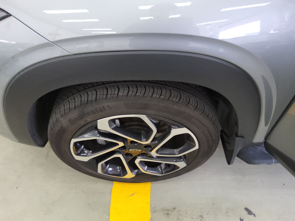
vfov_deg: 54.9
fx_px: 213
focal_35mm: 25
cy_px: 110
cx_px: 148
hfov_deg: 69.4
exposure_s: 1/120
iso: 160
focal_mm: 3.08
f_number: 2
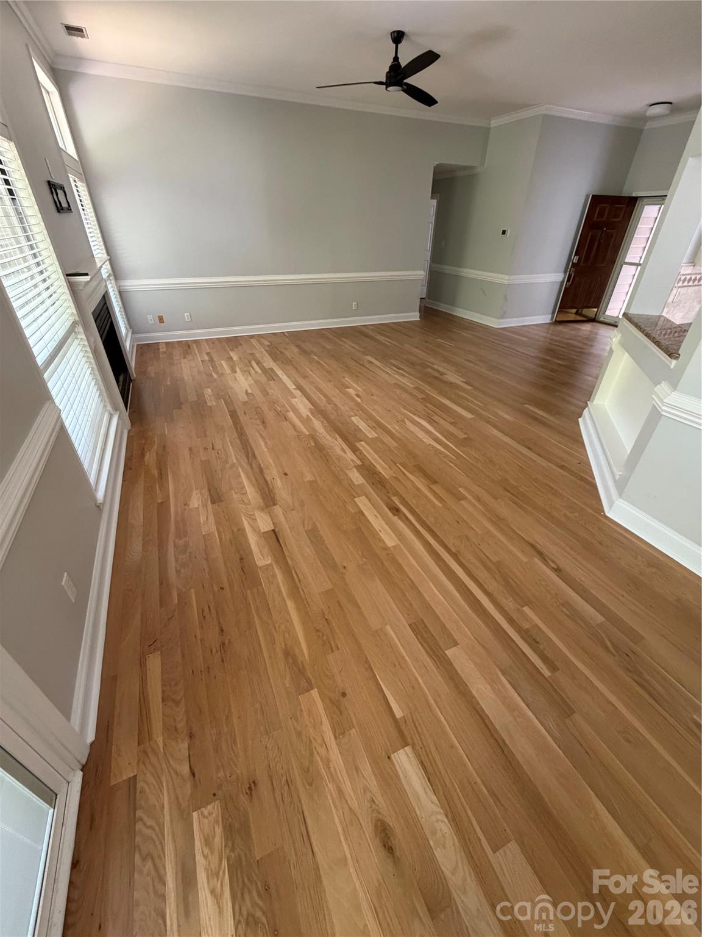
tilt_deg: -33.2
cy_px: 468
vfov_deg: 102.1
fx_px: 379
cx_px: 351
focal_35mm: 14
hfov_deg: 85.7
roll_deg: -1.4
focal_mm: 2.22
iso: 320
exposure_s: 1/60
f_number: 2.2
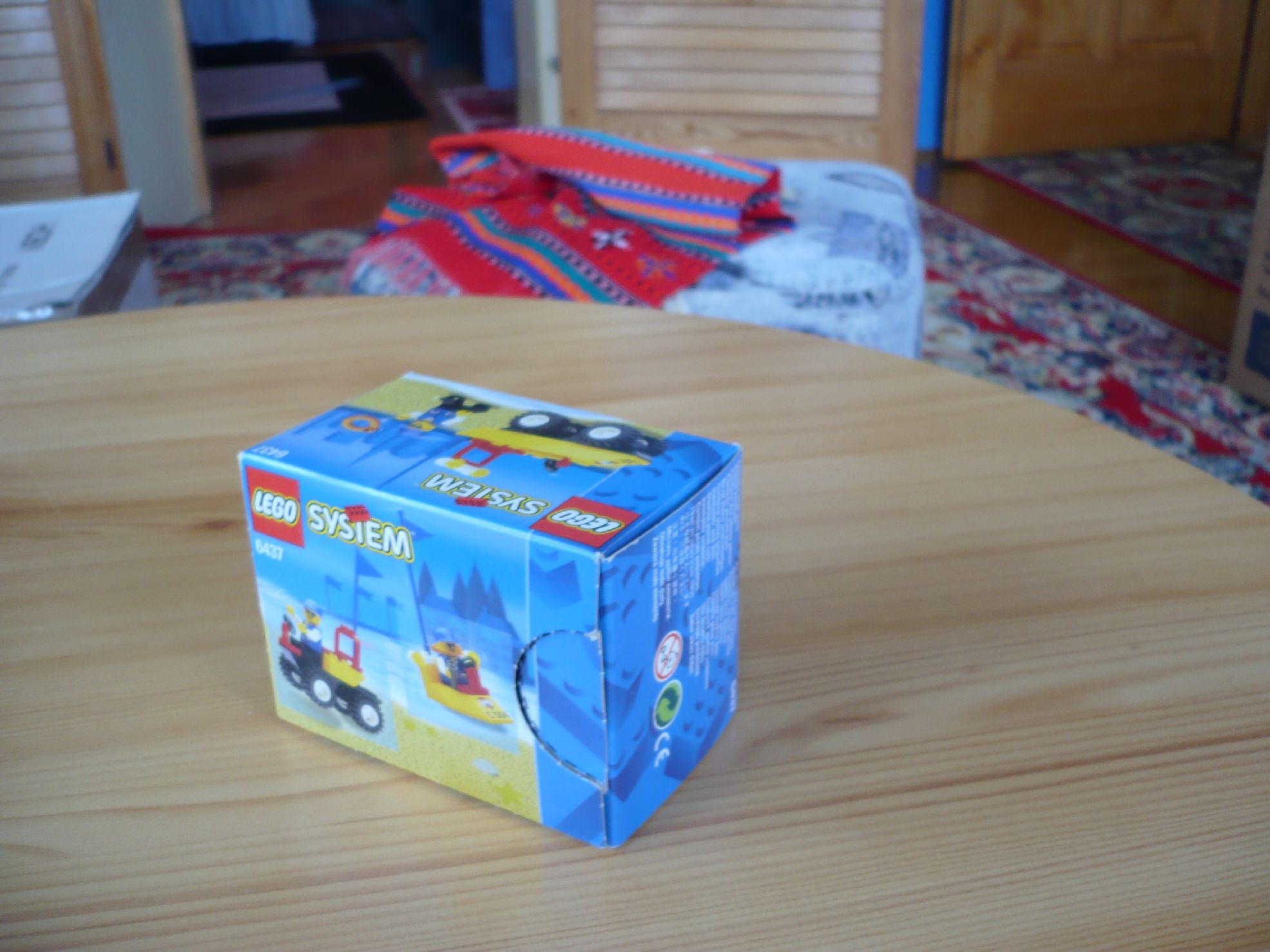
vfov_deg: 40.7
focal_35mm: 35
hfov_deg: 52.6
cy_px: 476
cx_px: 635
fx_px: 1284
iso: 100
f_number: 2.8
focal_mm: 5.8
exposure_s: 1/30
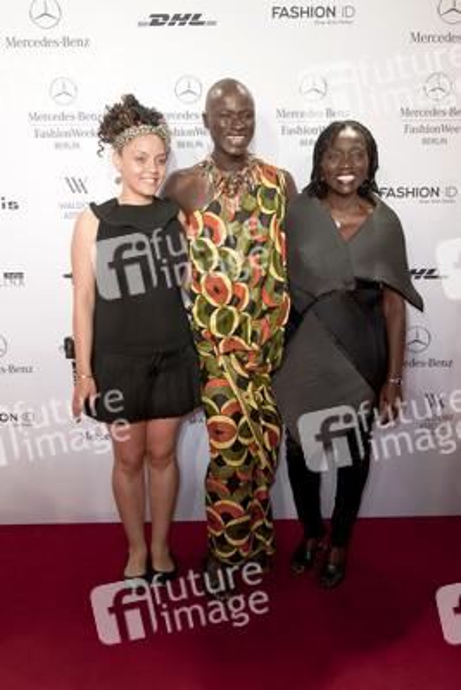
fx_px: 614
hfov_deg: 41.1
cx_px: 230
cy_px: 345
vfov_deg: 58.7
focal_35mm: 32
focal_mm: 32
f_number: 5.6
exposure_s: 1/250
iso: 1600
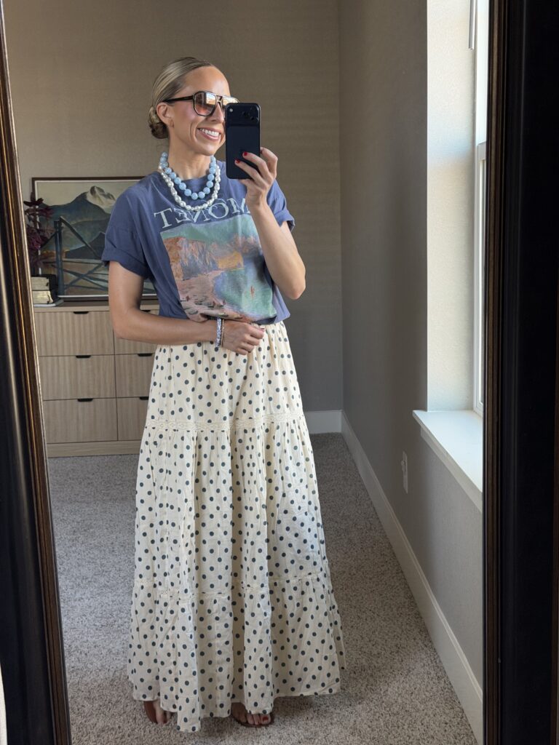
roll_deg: +0.9
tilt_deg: -18.9
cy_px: 372
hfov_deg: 30.3
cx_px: 280
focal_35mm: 48
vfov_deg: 39.7
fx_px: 1034
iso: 100
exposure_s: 1/68
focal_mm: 6.76
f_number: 1.78
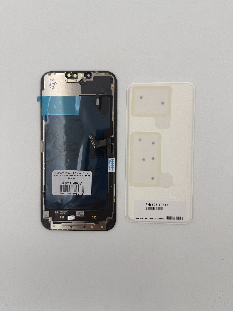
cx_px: 116
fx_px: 215
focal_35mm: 24
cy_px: 156
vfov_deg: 71.6
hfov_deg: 56.8
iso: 80
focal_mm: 6.76
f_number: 1.78
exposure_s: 1/920
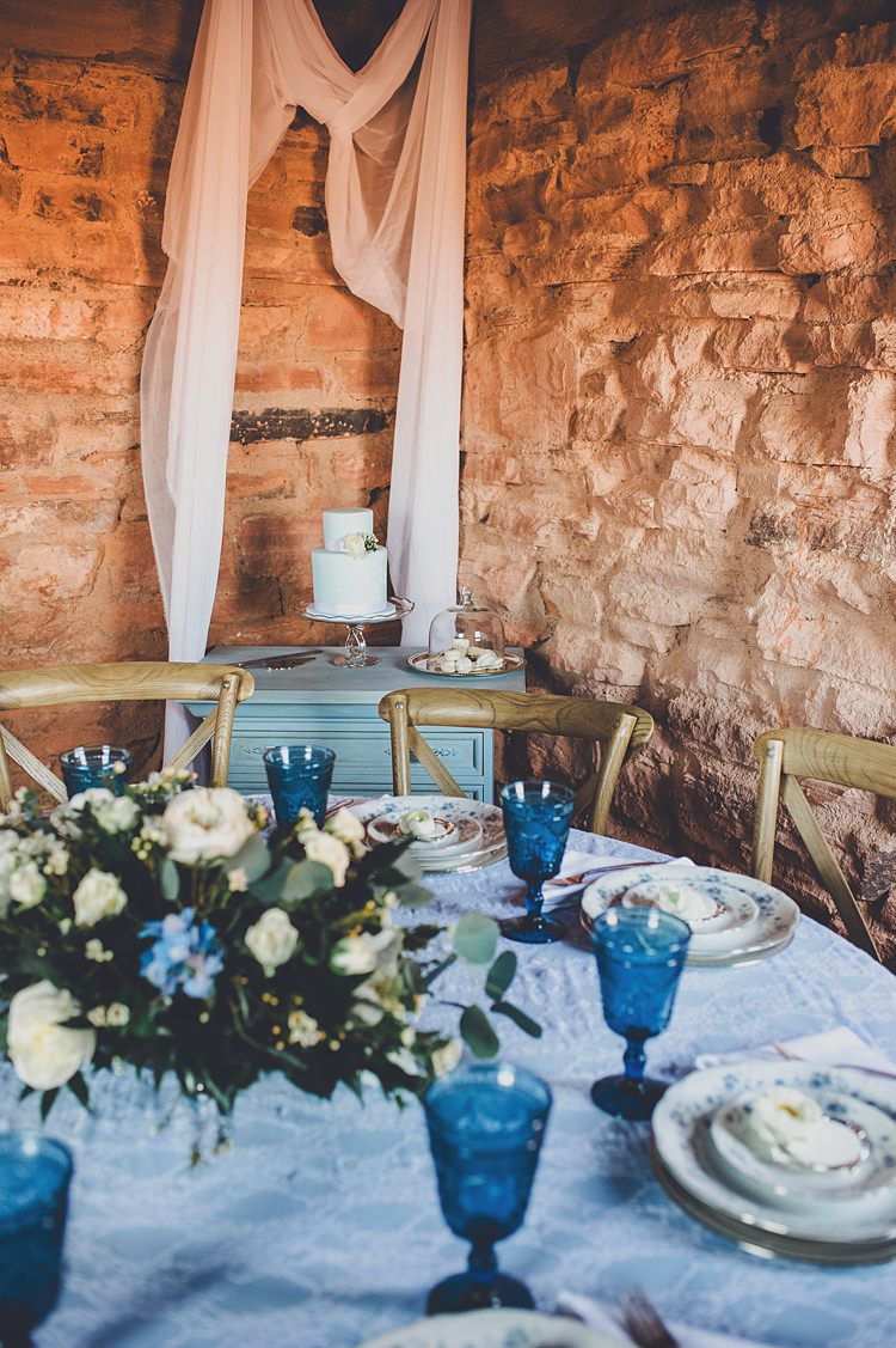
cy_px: 674
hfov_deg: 37.8
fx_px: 1308
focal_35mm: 35
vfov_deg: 54.5
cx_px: 448
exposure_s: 1/200
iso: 800
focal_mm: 35
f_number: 3.2
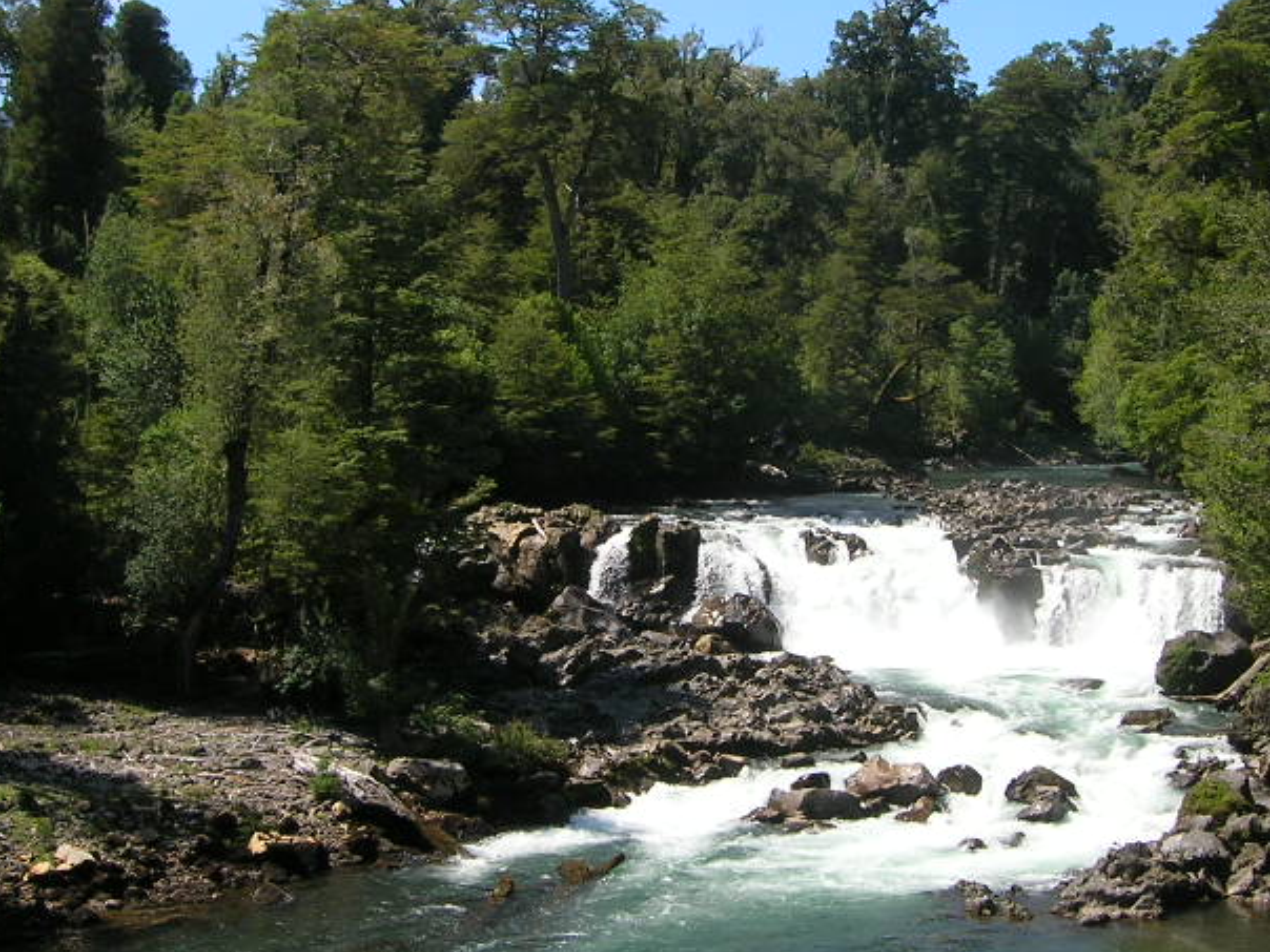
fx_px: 2238
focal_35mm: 61
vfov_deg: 24.0
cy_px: 481
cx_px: 713
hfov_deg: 31.6
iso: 50
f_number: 4.9
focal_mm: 6
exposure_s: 1/307
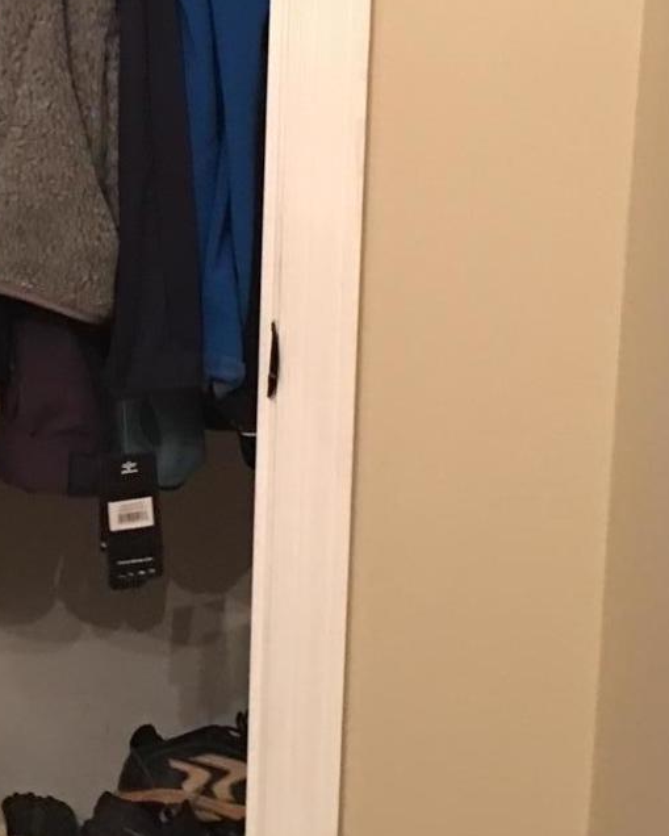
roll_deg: -0.1
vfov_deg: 21.1
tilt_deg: -10.8
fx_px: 2202
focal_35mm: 89
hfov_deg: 16.4
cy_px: 125
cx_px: -187
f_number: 2.2
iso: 64
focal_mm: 4.15
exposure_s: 1/4
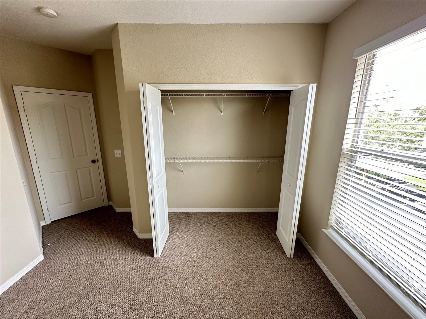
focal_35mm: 14
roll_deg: -0.1
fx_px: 172
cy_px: 160
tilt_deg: -12.8
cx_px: 213
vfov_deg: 85.7
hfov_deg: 102.1
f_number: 2.2
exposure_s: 1/99
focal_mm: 2.22
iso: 200
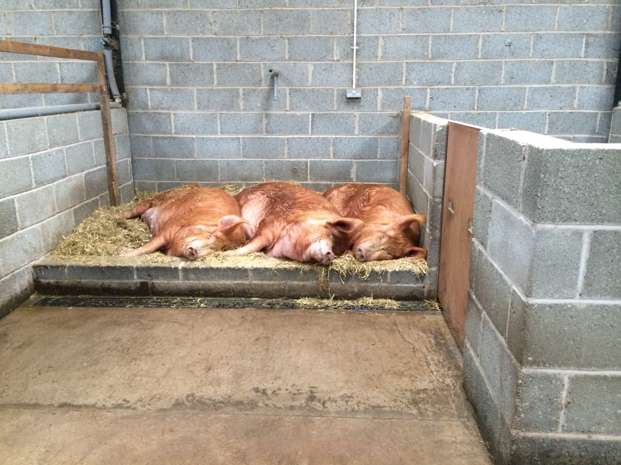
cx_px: 310
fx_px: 538
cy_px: 232
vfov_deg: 46.8
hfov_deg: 60.0
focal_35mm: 30
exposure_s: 1/30
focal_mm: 4.12
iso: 250
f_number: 2.2
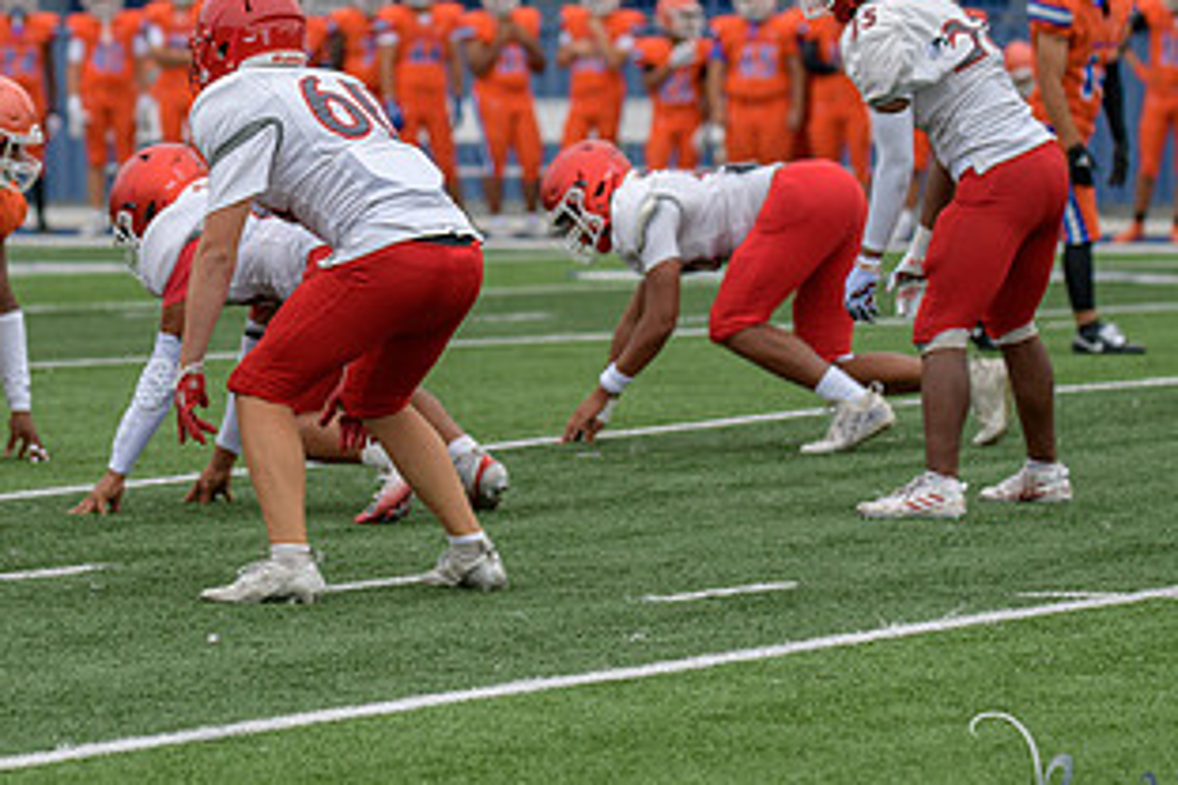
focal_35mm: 288
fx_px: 9423
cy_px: 259
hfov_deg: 7.1
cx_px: 279
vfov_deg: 4.8
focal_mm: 155
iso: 250
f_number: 3.5
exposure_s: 1/1000
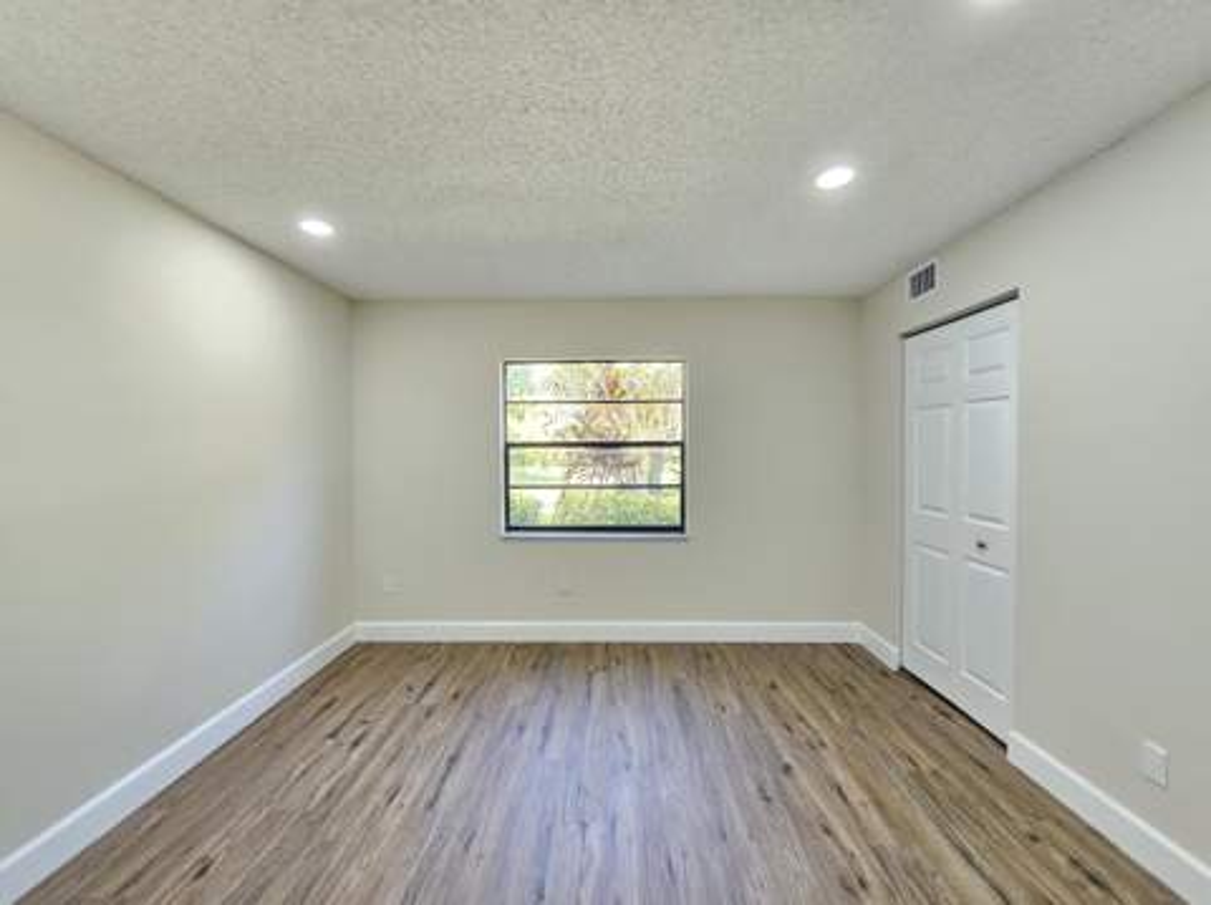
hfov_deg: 106.2
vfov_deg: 89.8
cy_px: 452
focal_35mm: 13
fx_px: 454
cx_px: 606
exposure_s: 1/60
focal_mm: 2.2
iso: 250
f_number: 2.2
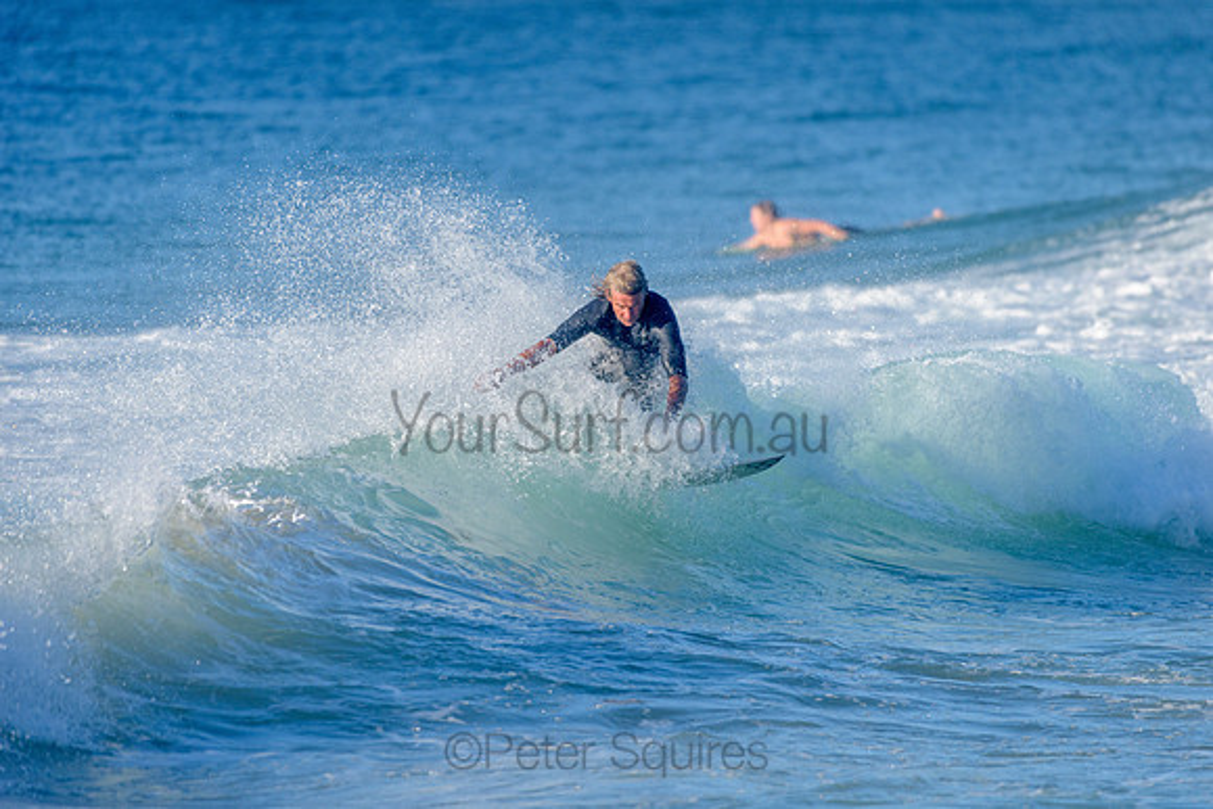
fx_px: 16860
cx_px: 606
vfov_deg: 2.7
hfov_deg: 4.1
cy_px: 404
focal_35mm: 500
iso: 280
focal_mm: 500
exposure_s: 1/2000
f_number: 5.6
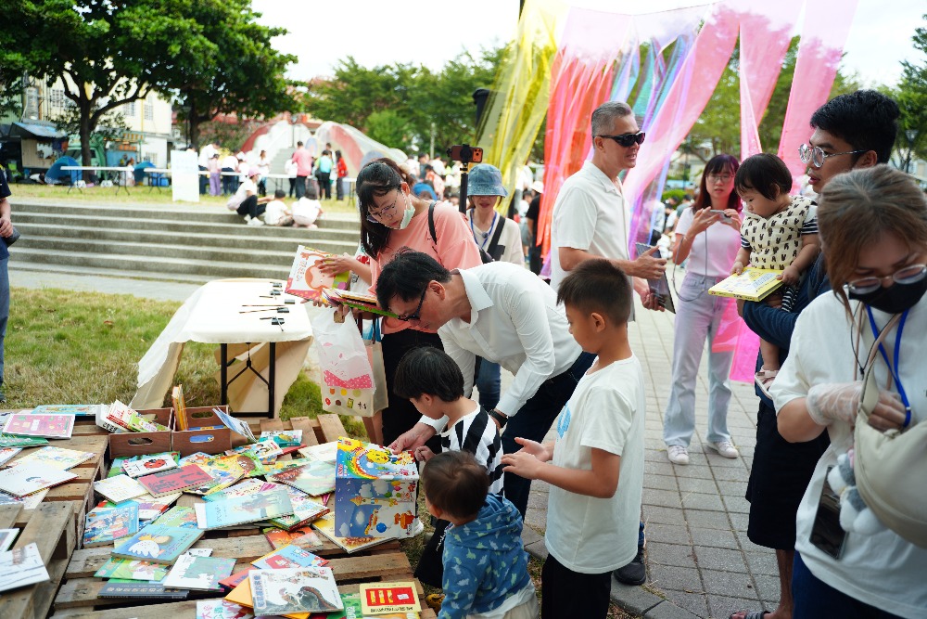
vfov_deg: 46.4
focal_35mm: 28
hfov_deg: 65.5
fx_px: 721
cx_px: 464
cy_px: 310
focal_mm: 28
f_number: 2.8
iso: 100
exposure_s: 1/500
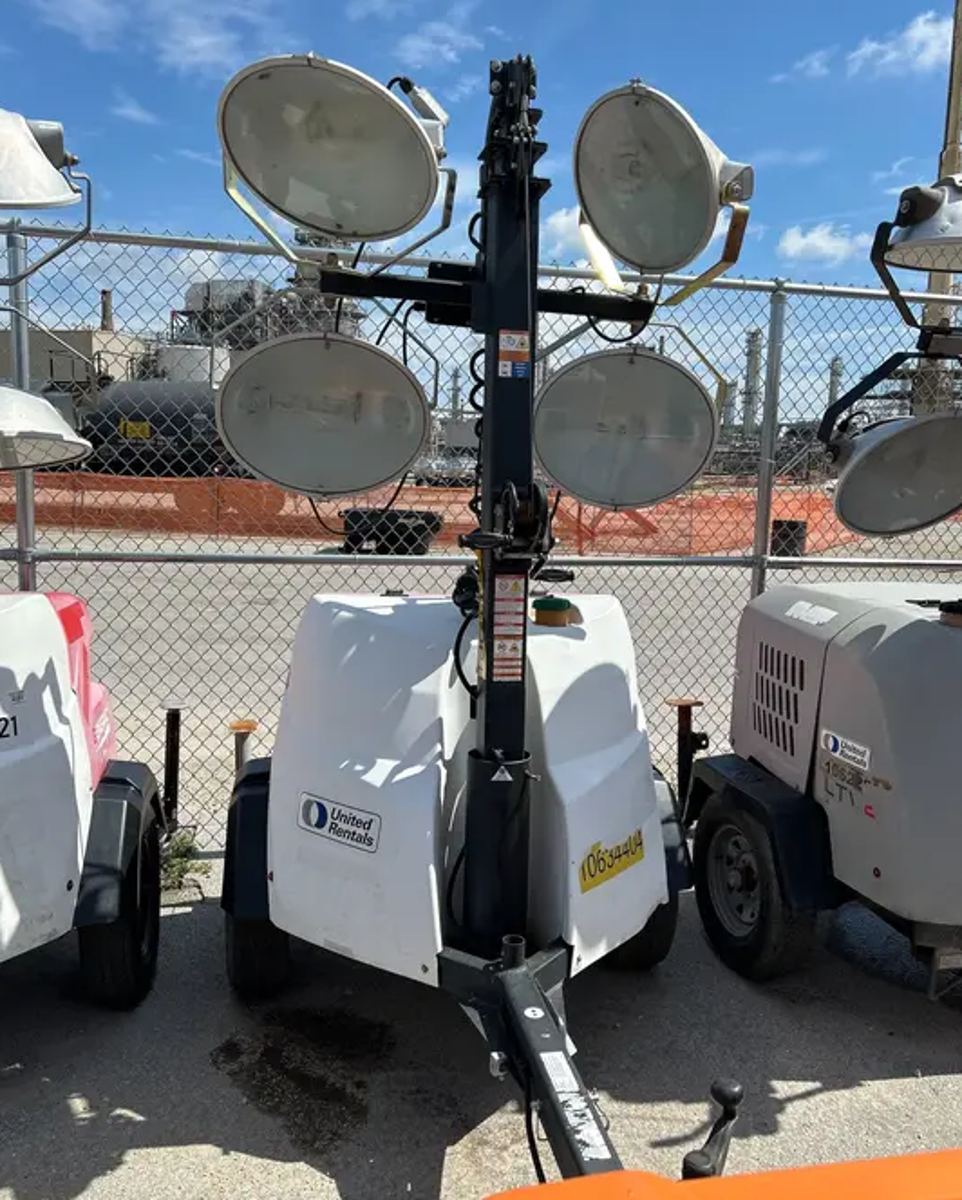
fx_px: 996
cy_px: 590
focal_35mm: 28
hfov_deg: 51.6
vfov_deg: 62.2
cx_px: 474
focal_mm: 5.7
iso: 50
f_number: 1.5
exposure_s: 1/4831
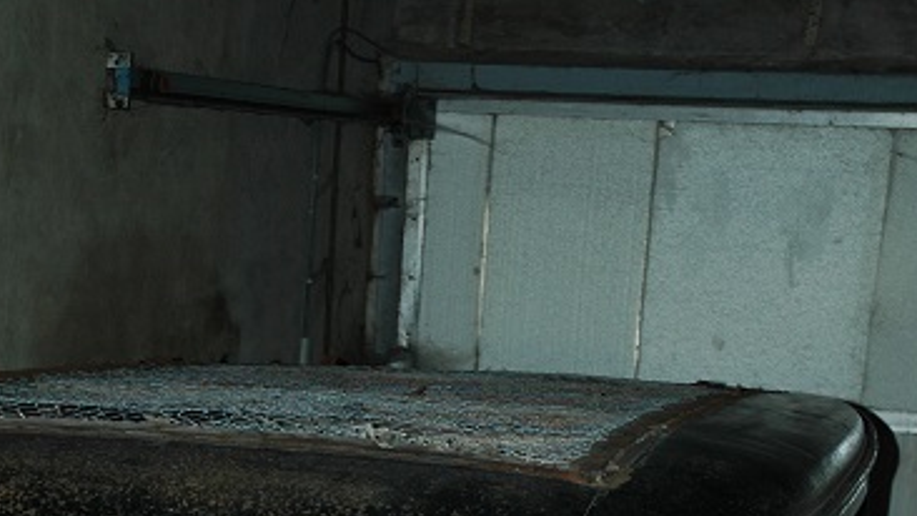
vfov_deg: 11.3
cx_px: 306
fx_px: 2434
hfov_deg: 21.3
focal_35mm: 100
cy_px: 919
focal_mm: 31
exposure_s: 1/125
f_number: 5.6
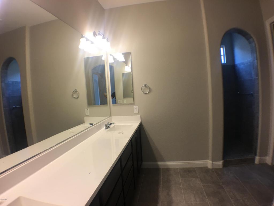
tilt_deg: -3.1
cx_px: 137
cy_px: 103
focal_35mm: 29
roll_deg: +3.1
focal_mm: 4.15
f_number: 2.2
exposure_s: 1/30
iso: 25
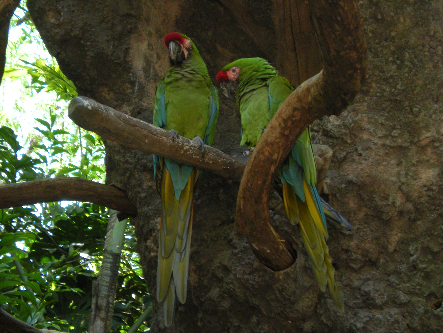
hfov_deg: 26.3
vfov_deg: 19.9
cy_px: 166
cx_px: 222
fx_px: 947
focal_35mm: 74
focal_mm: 12.3
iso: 200
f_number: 4.6
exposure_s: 1/50
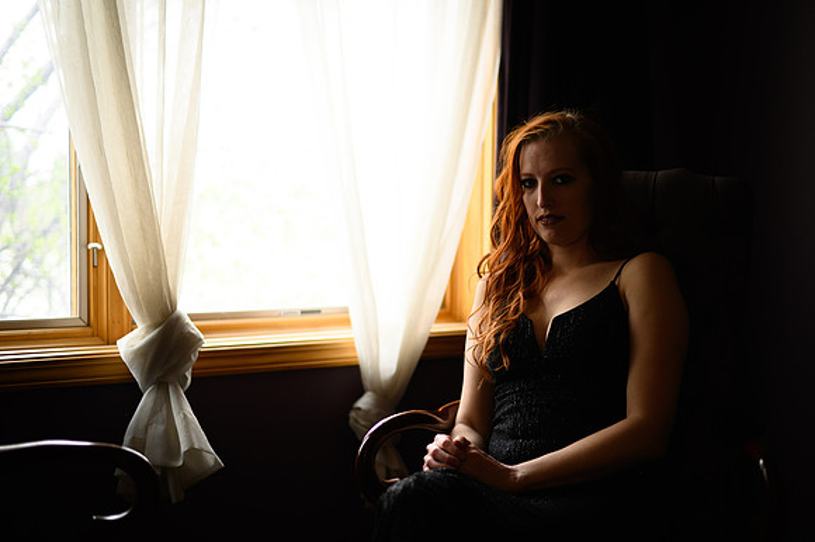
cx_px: 408
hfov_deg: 39.6
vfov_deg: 27.0
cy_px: 271
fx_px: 1131
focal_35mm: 50
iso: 800
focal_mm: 50
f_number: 1.8
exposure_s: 1/500
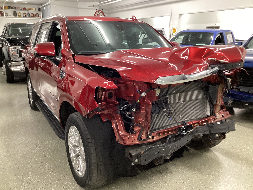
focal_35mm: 31
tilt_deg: -16.0
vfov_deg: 45.4
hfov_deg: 58.4
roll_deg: +0.2
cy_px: 95
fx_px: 227
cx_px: 126
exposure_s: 1/33
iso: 400
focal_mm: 3.3
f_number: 2.4
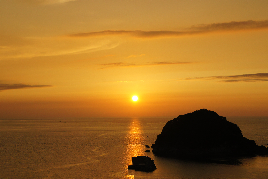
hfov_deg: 28.7
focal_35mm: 70
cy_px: 90
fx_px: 525
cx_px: 134
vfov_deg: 19.3
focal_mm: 47
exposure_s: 1/100
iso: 200
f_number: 10
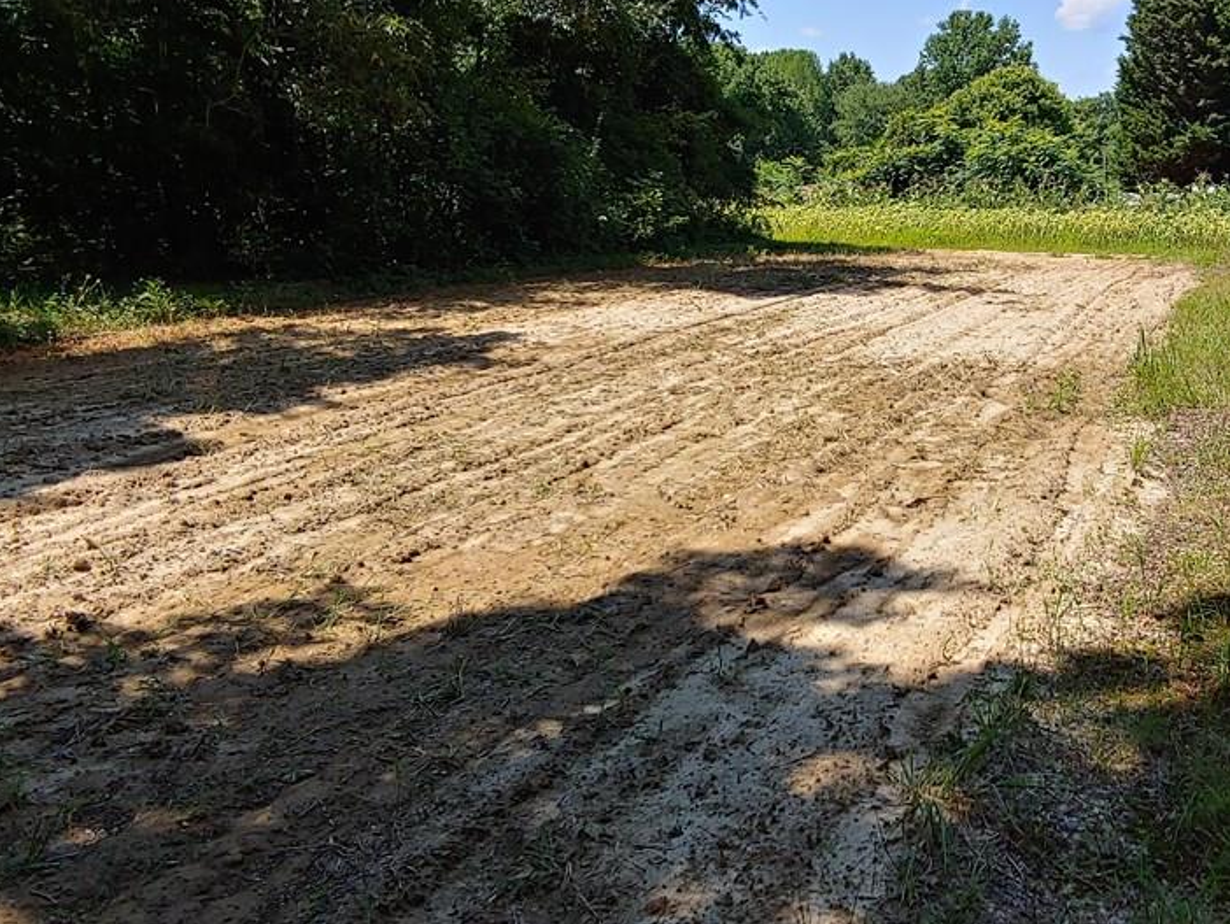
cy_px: 365
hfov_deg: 51.8
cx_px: 802
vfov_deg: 40.5
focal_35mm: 35
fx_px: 1244
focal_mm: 2.18
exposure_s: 1/917
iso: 50
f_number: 1.9
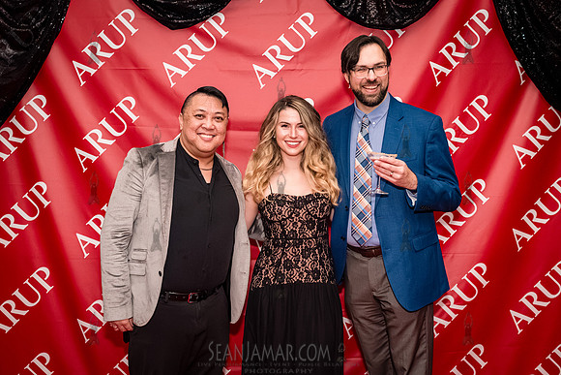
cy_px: 168
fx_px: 686
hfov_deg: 44.5
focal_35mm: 44
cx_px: 288
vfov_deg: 30.5
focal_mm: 35
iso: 8000
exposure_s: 1/400
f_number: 5
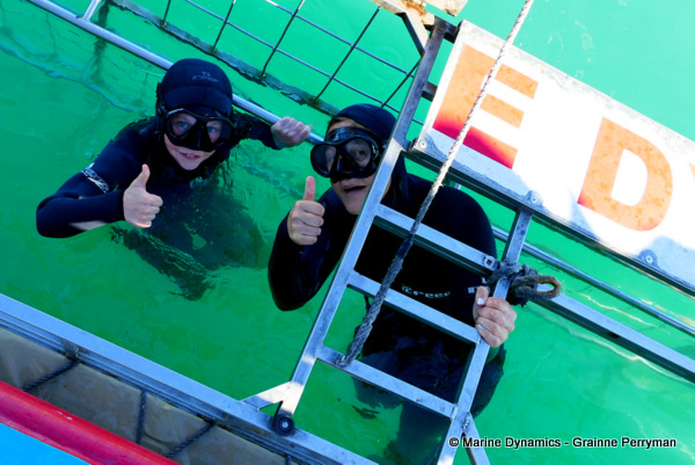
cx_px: 348
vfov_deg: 51.4
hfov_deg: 71.5
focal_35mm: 25
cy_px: 232
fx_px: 483
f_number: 2.8
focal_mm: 9.17
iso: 125
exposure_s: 1/320
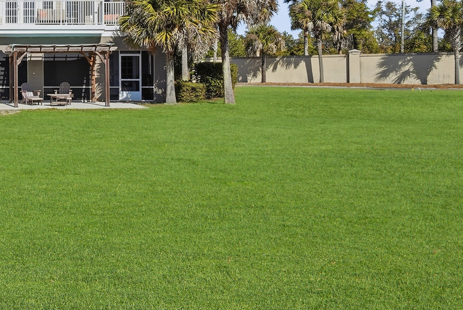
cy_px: 75
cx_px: -34
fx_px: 489
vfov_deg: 34.3
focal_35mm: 38
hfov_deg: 41.5
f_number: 9
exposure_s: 1/4000
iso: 320
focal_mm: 16
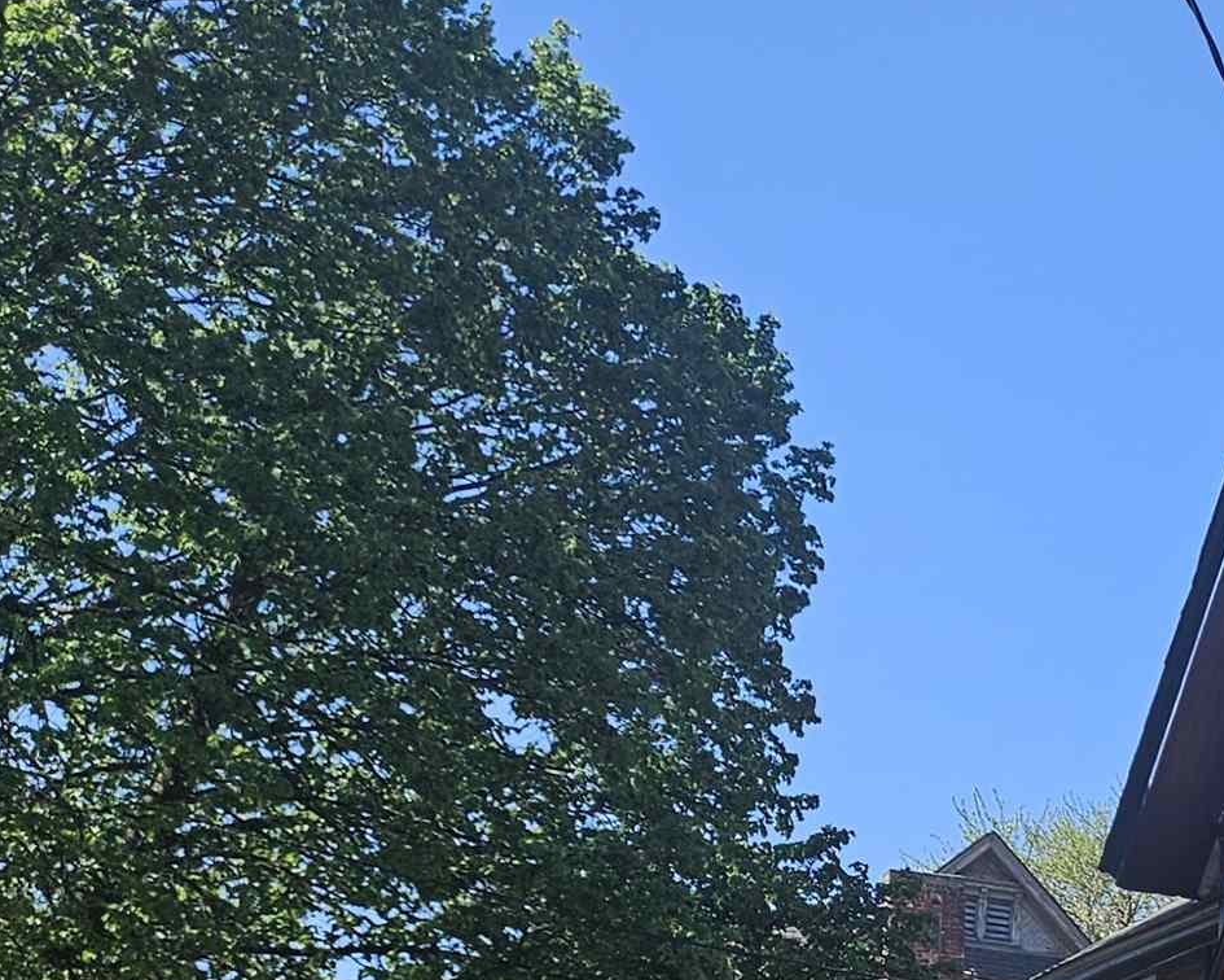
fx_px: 2644
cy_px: 1219
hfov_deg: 21.0
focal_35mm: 73
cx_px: 1966
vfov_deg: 19.6
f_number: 1.8
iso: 25
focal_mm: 5.4
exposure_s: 1/970
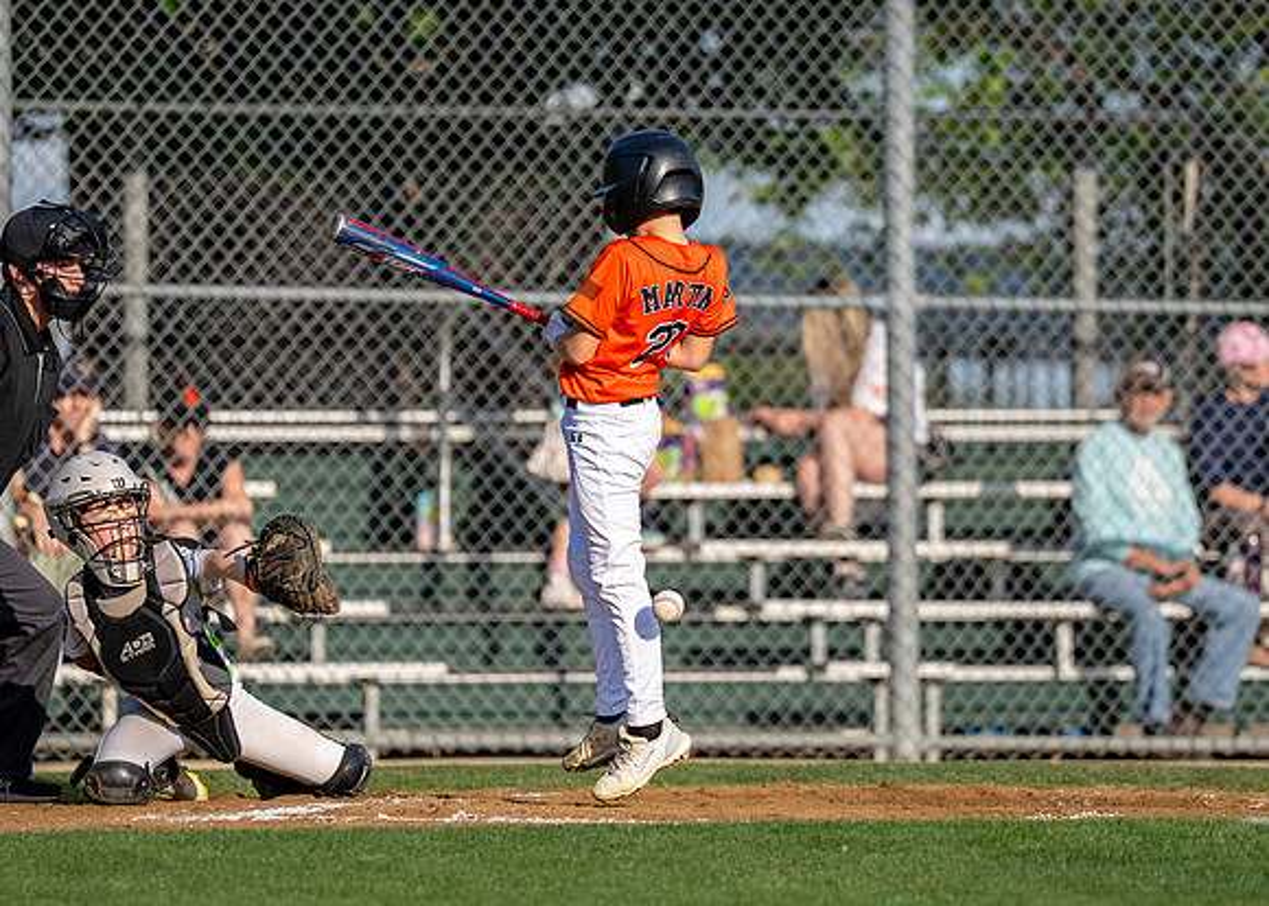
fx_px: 11436
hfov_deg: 6.4
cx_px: 738
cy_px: 410
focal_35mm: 317
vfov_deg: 4.5
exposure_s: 1/2500
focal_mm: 200
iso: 160
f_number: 2.8
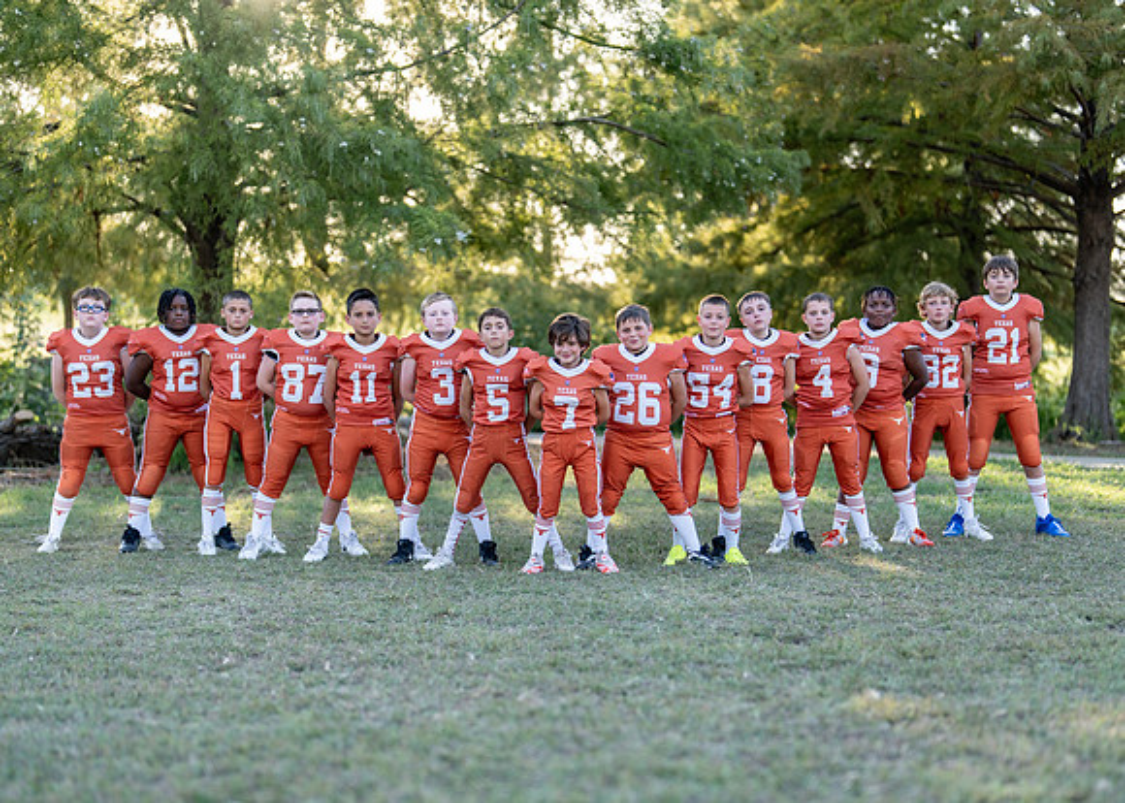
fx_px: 1998
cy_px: 460
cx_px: 559
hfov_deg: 31.5
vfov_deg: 22.7
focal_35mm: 63
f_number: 1.2
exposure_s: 1/1000
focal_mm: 50
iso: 100
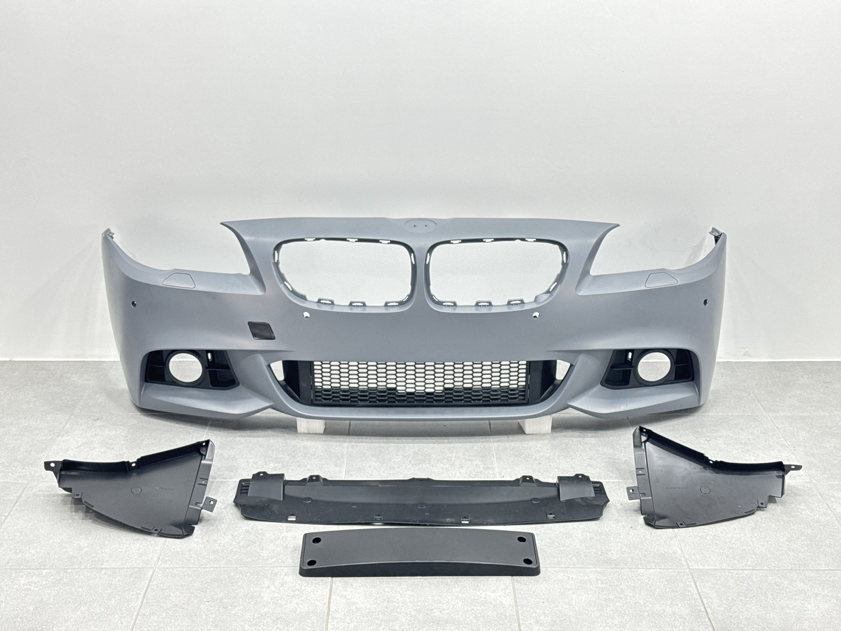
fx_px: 1166
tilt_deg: -20.4
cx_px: 420
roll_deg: +0.5
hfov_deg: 39.7
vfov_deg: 30.3
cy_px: 316
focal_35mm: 48
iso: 125
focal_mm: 6.76
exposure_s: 1/100
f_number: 1.78
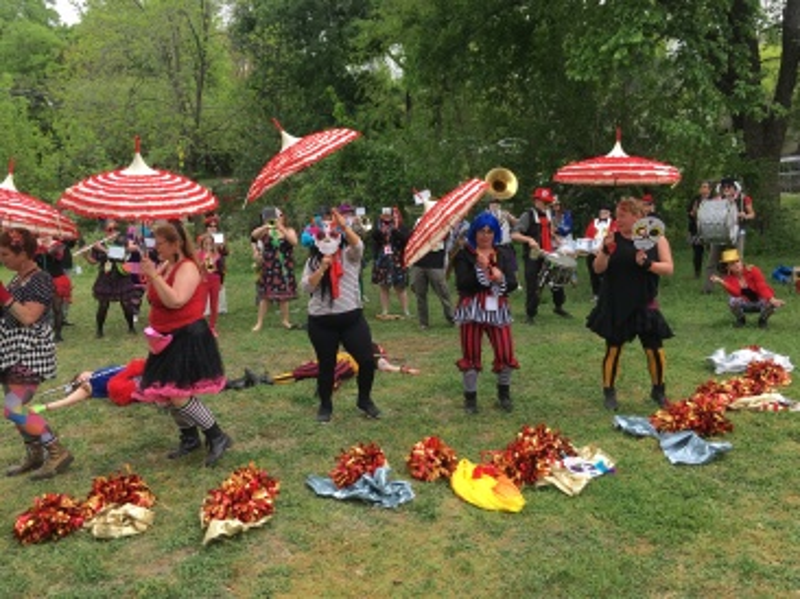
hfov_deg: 61.7
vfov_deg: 48.2
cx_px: 400
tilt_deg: -9.1
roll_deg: +0.5
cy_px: 300
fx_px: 670
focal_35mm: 29
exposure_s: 1/289
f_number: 2.2
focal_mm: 4.15
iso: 25
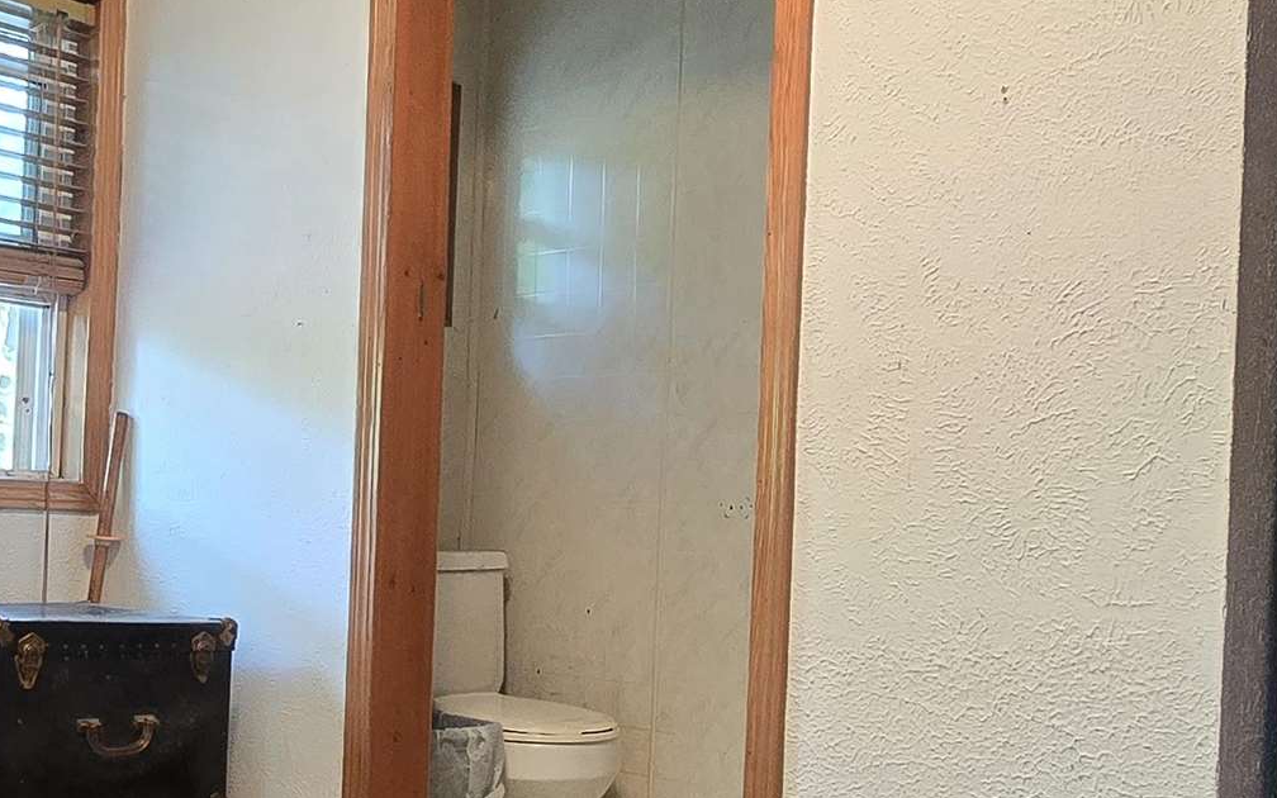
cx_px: 494
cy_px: 540
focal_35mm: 42
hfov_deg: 46.9
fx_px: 1462
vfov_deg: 30.3
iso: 500
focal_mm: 2.2
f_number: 2.2
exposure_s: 1/60
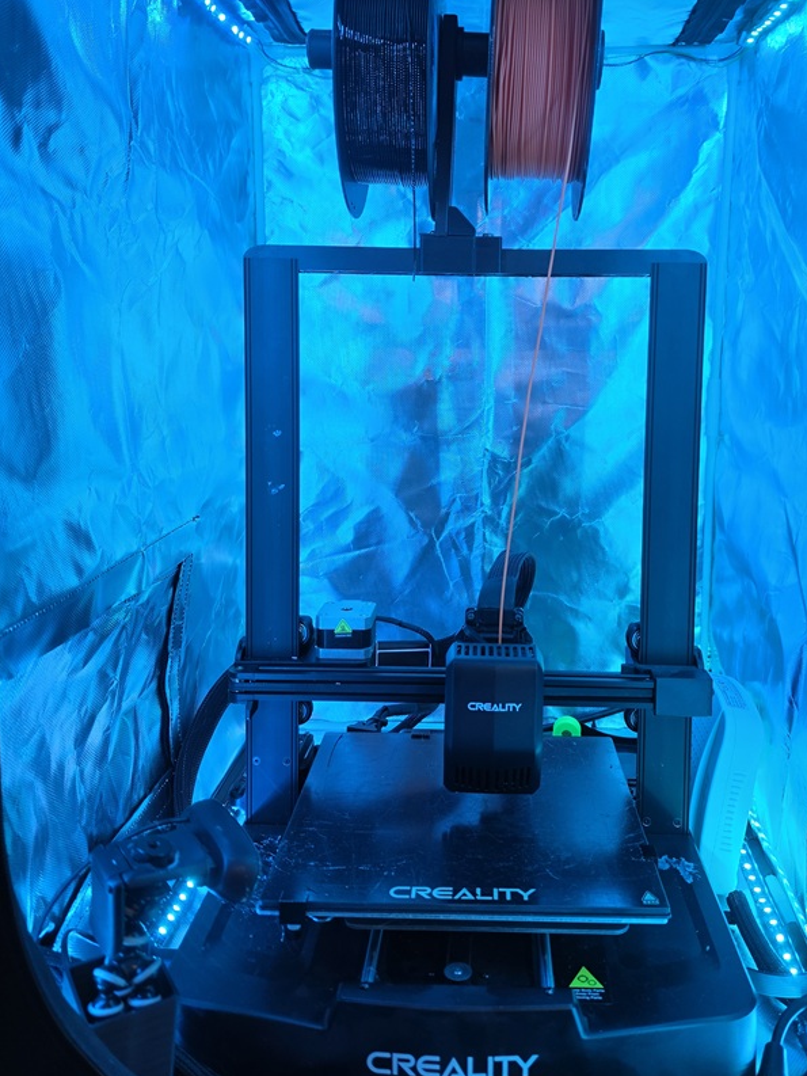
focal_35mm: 29
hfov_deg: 48.0
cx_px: 476
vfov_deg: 61.2
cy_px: 436
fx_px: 901
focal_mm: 6.5
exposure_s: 1/100
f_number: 1.4
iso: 40
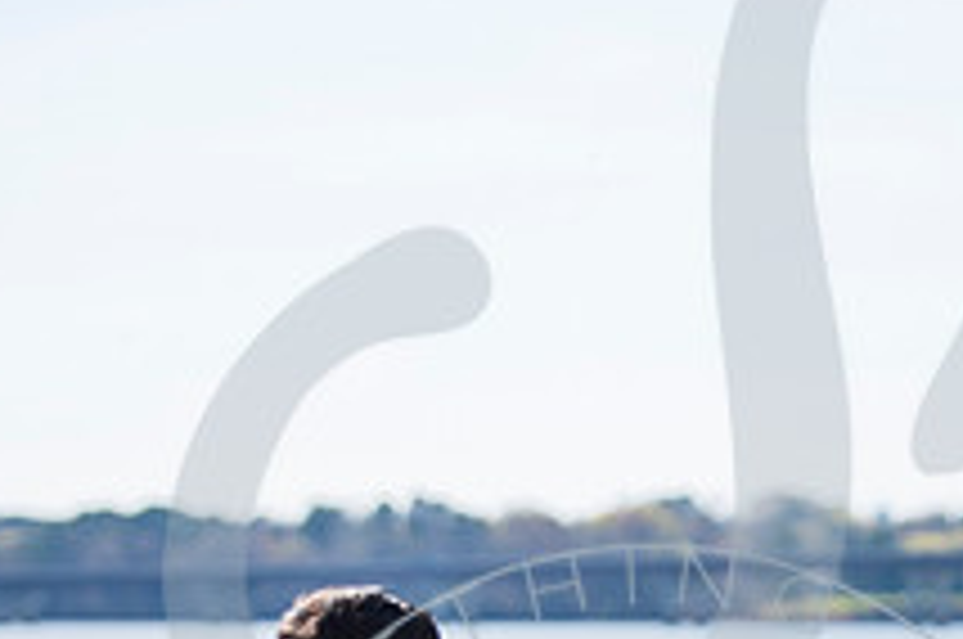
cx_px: 878
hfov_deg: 8.0
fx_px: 6891
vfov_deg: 5.3
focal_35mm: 258
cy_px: 628
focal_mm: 95
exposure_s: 1/1000
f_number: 2.8
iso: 100
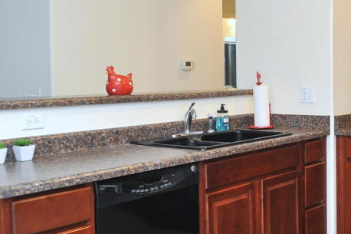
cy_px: 86
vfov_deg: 23.3
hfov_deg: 31.9
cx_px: 350
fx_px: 565
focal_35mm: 58
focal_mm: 23
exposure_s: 1/40
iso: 1000
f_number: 5.6
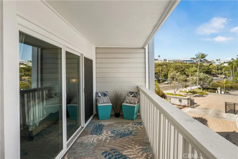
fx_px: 119
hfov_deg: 90.0
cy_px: 80
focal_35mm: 18
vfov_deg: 67.3
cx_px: 119
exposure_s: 1/40
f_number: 11
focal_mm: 18
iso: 100
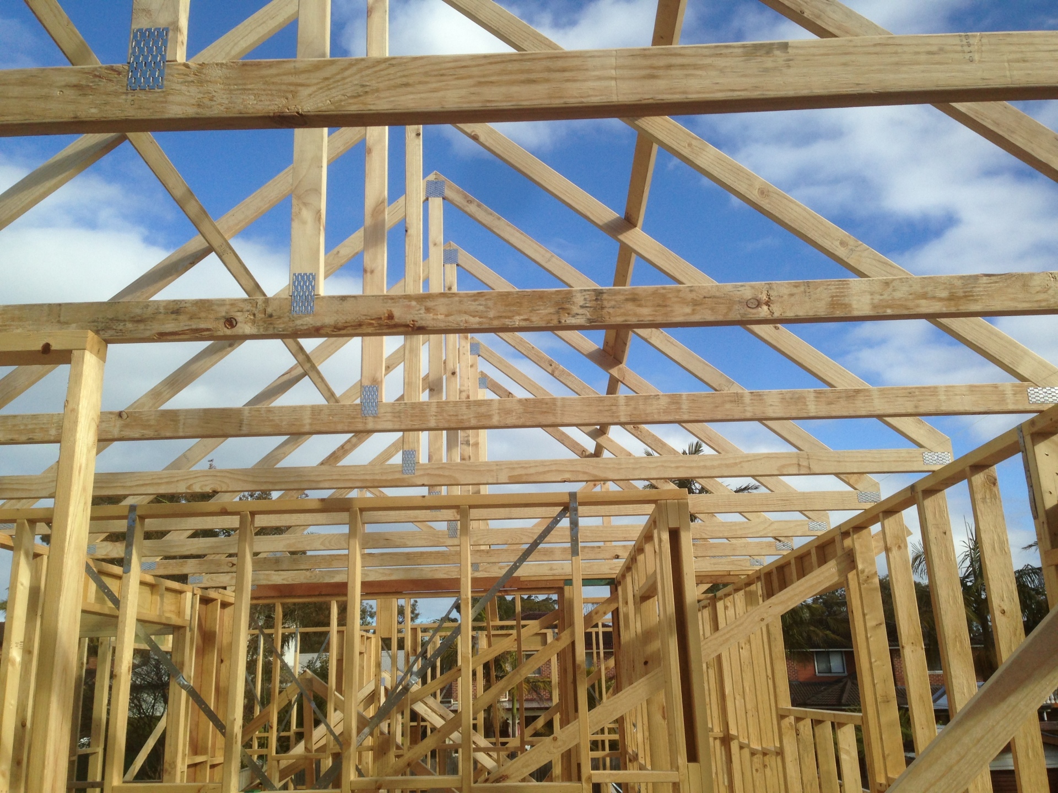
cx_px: 529
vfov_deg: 42.9
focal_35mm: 33
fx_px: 1009
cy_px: 396
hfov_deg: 55.4
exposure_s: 1/1355
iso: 50
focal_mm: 4.13
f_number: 2.4
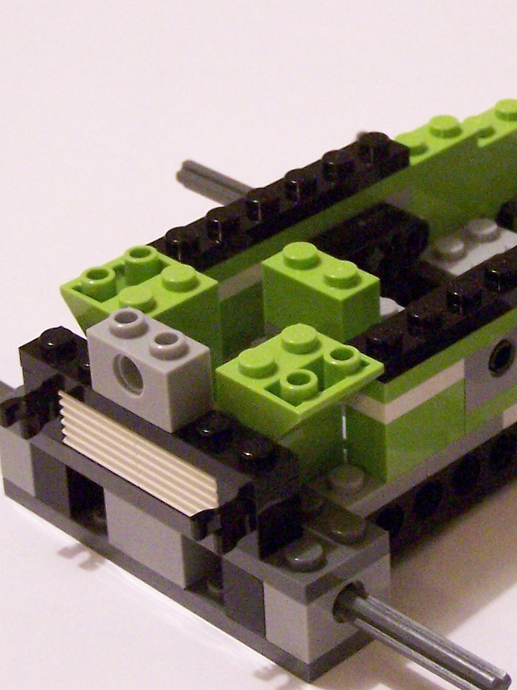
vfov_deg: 16.0
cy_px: 260
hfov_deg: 11.9
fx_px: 2449
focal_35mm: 123
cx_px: 506
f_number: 3
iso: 400
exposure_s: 1/15
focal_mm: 8.5
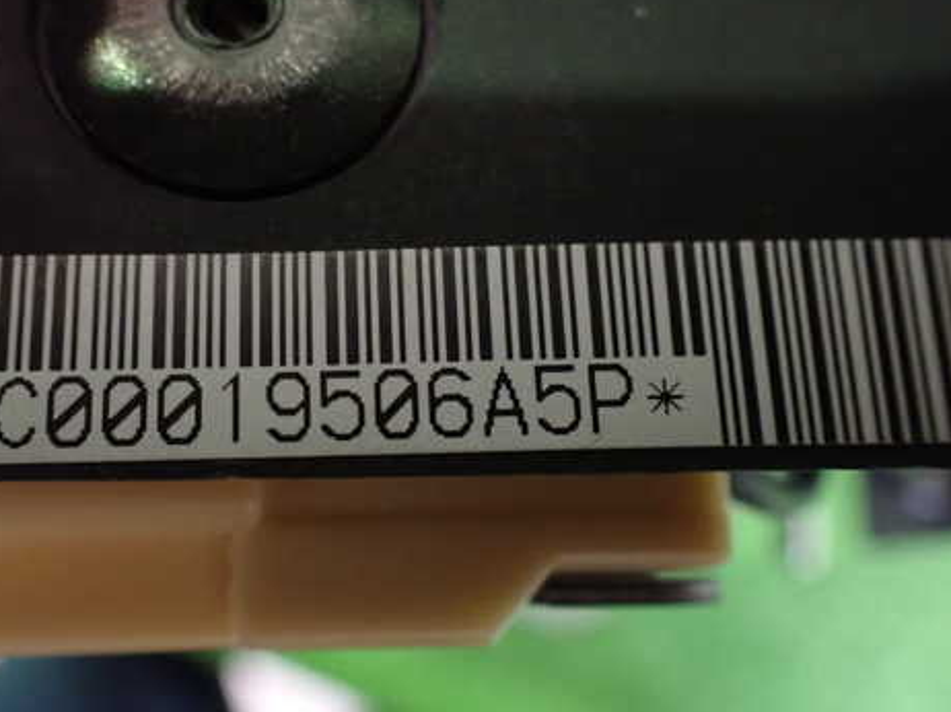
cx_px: 373
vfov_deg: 36.8
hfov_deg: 47.6
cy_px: 335
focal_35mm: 39
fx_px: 1071
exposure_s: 1/30
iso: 1250
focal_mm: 5.4
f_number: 2.3
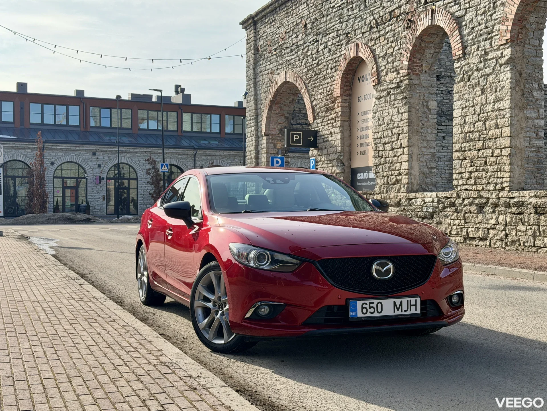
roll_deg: -0.4
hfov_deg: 39.7
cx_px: 274
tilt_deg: +0.0
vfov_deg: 30.3
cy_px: 206
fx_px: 758
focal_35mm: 48
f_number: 1.78
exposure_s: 1/3226
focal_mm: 6.76
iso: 100
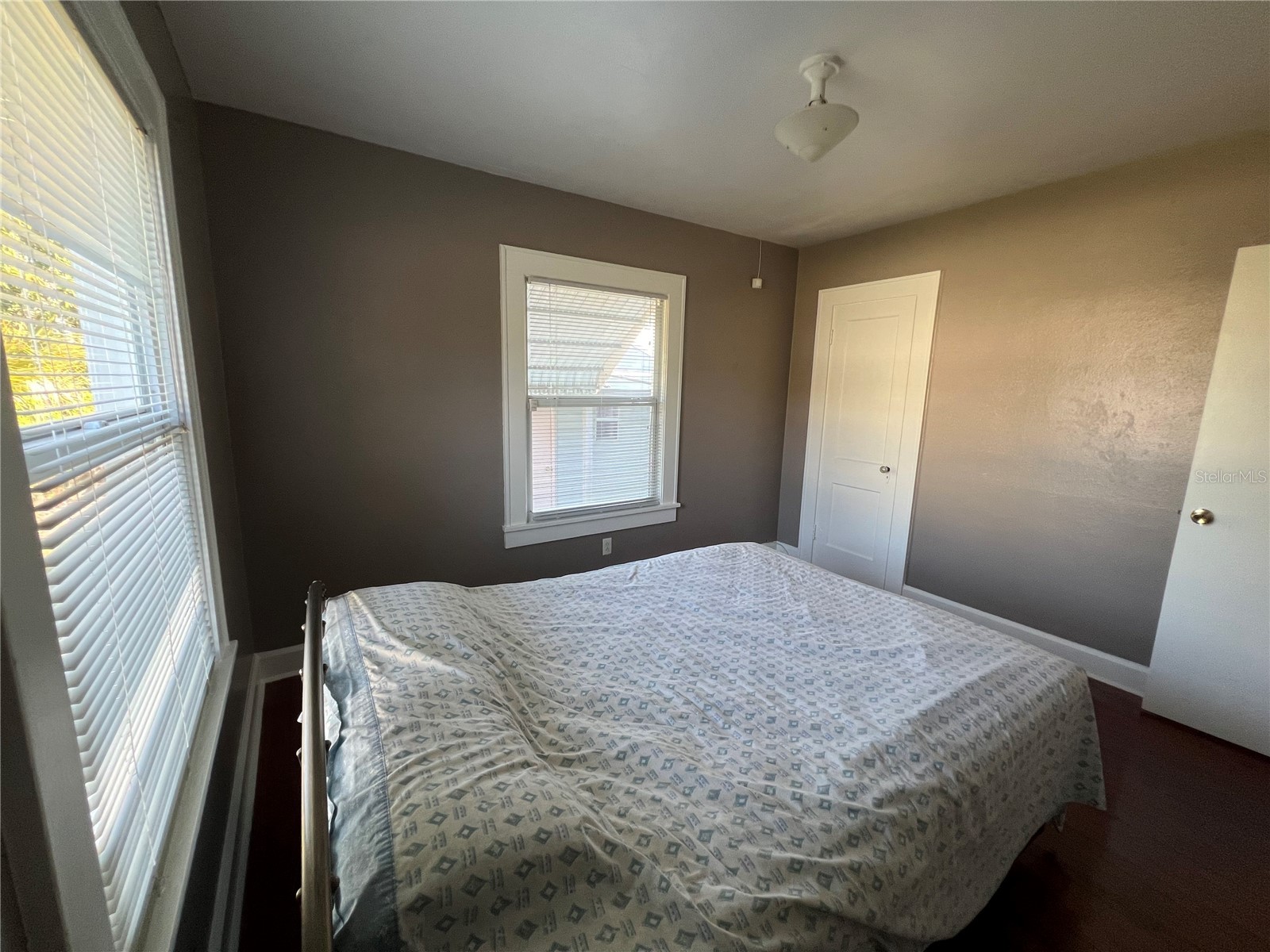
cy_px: 476
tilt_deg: -9.8
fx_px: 477
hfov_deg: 106.2
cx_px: 635
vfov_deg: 89.9
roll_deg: -0.8
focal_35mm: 13
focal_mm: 1.57
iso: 125
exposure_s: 1/99
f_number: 1.8
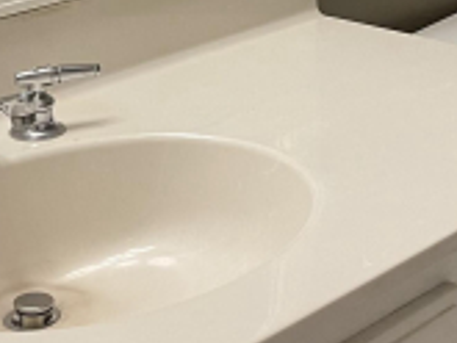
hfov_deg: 19.4
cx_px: 265
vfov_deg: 14.2
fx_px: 1334
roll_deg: -0.8
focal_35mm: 101
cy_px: -80
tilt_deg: -12.4
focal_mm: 5.1
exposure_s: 1/60
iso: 125
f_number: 1.6
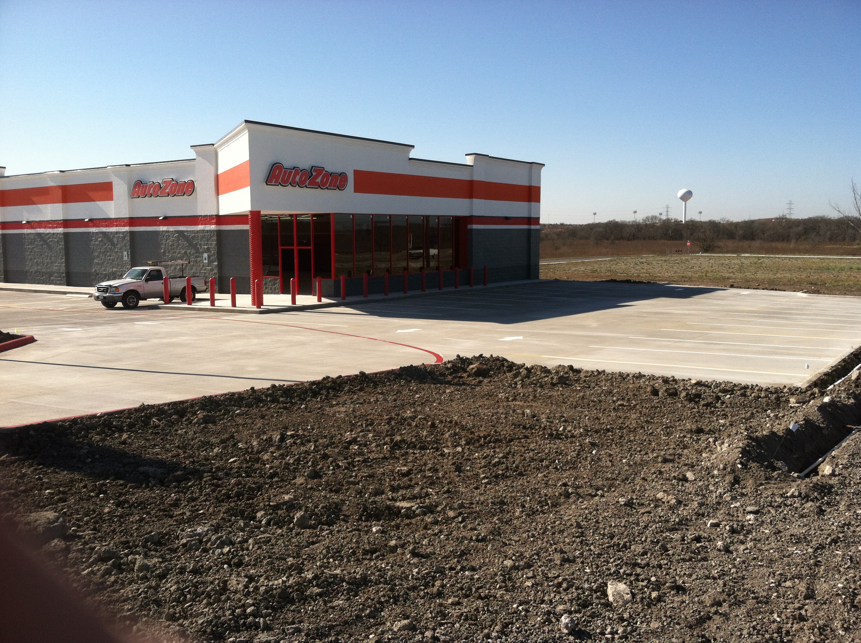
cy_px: 322
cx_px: 430
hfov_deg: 52.7
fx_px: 869
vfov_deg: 40.6
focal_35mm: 35
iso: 80
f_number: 2.8
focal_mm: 3.85
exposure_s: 1/1304
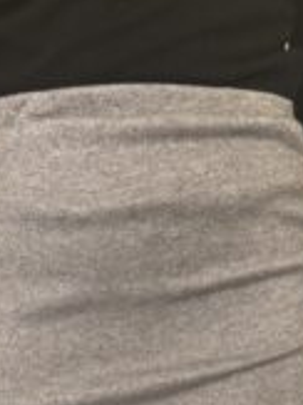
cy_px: 410
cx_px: 154
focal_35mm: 59
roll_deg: +0.8
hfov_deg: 24.8
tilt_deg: -17.4
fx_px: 689
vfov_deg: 30.3
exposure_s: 1/50
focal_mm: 6.86
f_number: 1.78
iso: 800
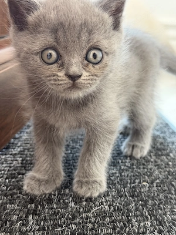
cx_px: 88
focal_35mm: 48
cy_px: 118
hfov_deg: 30.3
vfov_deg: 39.7
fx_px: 325
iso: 320
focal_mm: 6.76
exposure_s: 1/40
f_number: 1.78
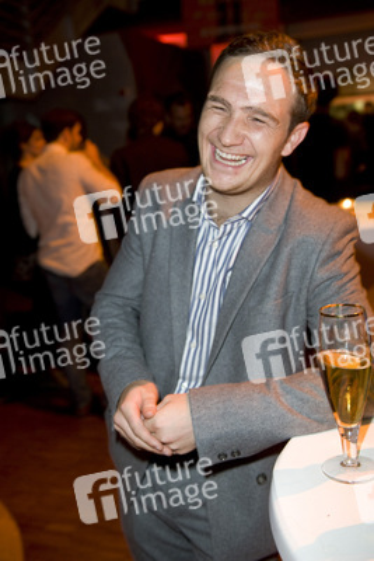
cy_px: 280
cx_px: 187
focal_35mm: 38
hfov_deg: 35.1
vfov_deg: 50.7
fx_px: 592
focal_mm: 38
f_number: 3.5
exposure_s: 1/25
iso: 1000
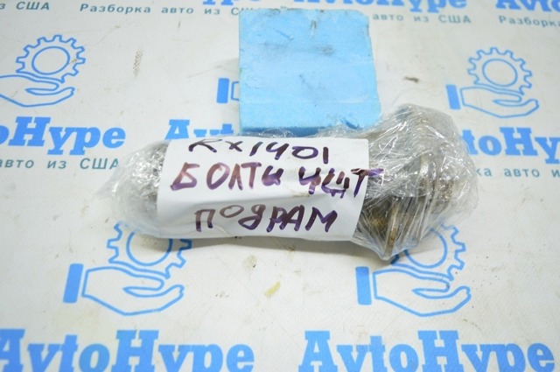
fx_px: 466
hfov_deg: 62.0
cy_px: 186
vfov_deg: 43.5
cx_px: 280
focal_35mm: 30
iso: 400
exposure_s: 1/40
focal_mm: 20
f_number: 3.5
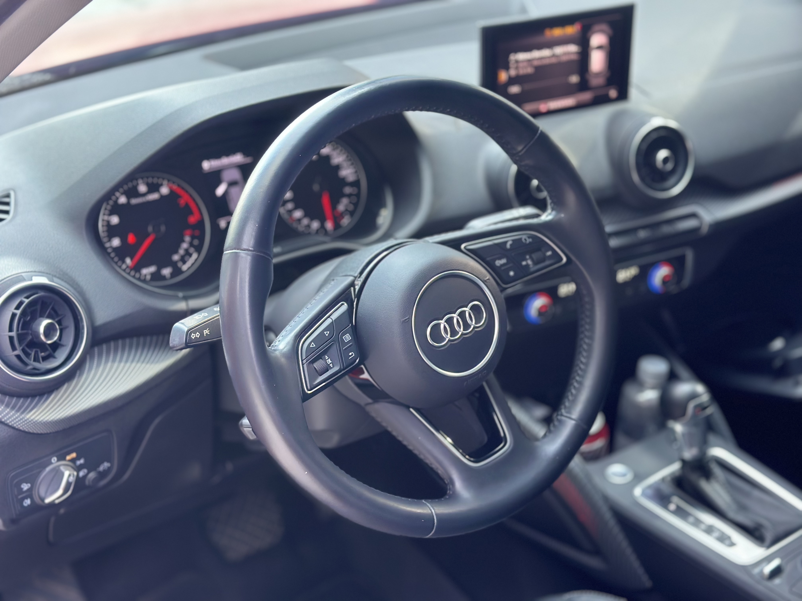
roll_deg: +2.2
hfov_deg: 39.7
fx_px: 1112
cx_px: 401
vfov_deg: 30.3
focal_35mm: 48
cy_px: 300
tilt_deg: -26.4
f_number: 1.78
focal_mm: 6.86
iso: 160
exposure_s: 1/60
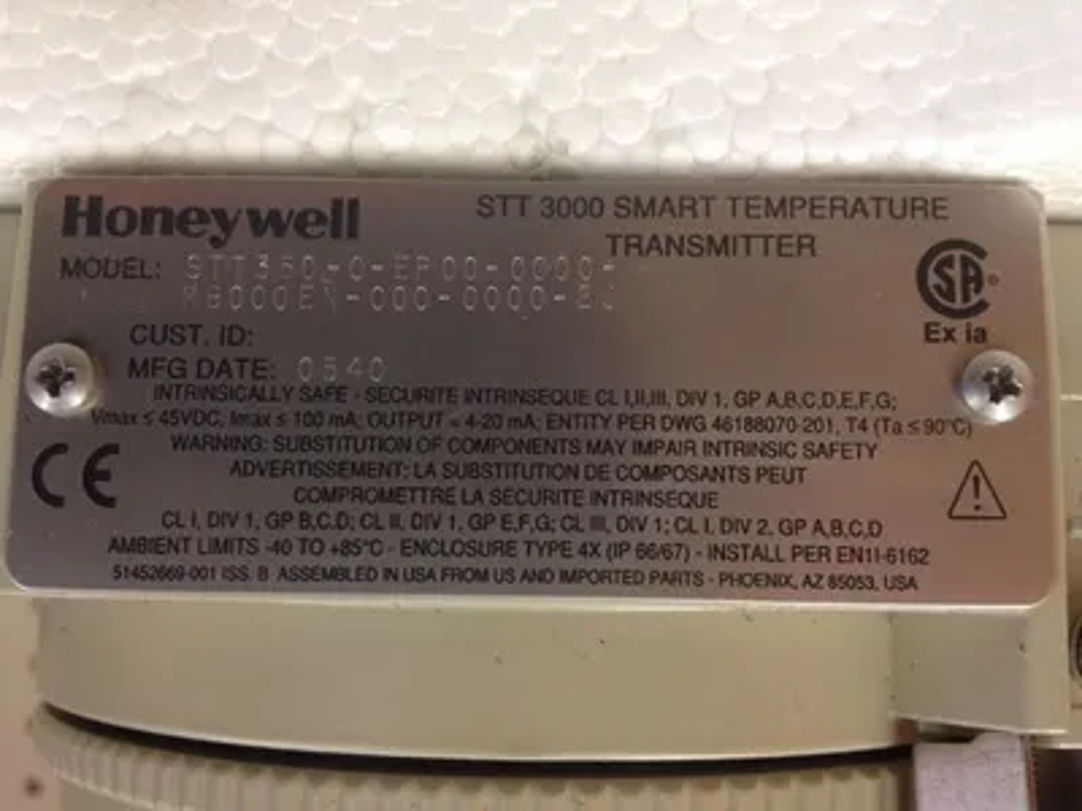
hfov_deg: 52.6
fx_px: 1094
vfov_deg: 40.7
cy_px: 406
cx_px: 541
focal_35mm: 35
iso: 80
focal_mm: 4.28
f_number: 2.4
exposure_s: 1/20
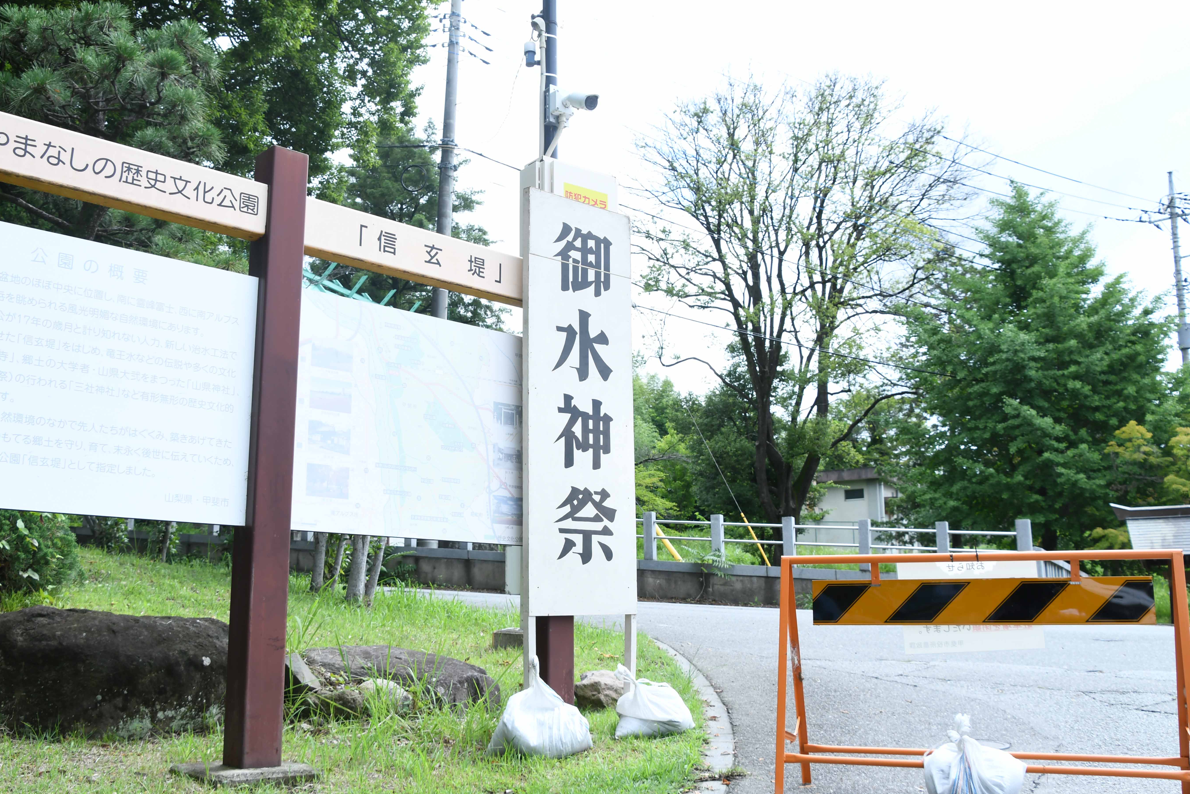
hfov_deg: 55.8
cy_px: 401
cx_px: 583
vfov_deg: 38.9
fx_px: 1124
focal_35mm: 34
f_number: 7.1
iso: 200
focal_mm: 22
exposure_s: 1/250
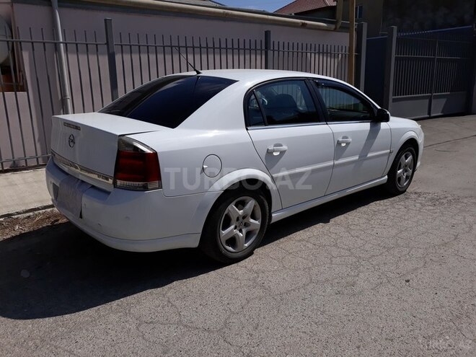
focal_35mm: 27
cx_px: 238
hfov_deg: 65.3
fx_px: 371
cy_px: 178
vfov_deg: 51.4
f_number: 1.7
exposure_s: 1/4329
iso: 40
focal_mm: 3.71
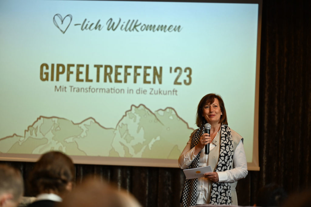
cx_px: 156
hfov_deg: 14.7
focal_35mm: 140
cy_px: 104
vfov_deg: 9.8
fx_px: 1208
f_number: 2.8
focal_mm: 140
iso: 560
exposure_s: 1/250
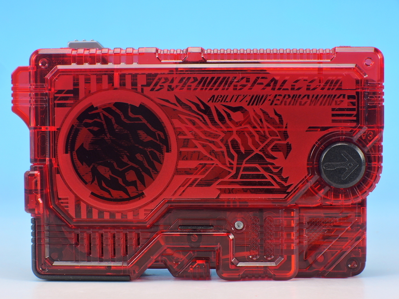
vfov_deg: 12.3
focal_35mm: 120
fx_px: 1383
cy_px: 150
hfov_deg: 16.4
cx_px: 200
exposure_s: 1/2.5
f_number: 8
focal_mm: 25.5
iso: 80
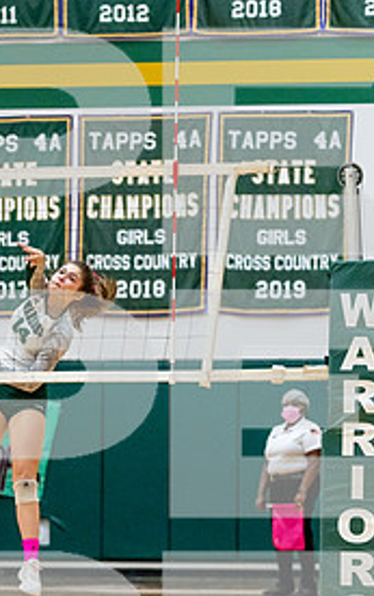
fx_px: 2995
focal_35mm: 184
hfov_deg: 7.1
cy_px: 405
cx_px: -132
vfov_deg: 11.4
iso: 2500
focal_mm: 86
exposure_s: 1/2500
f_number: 2.8
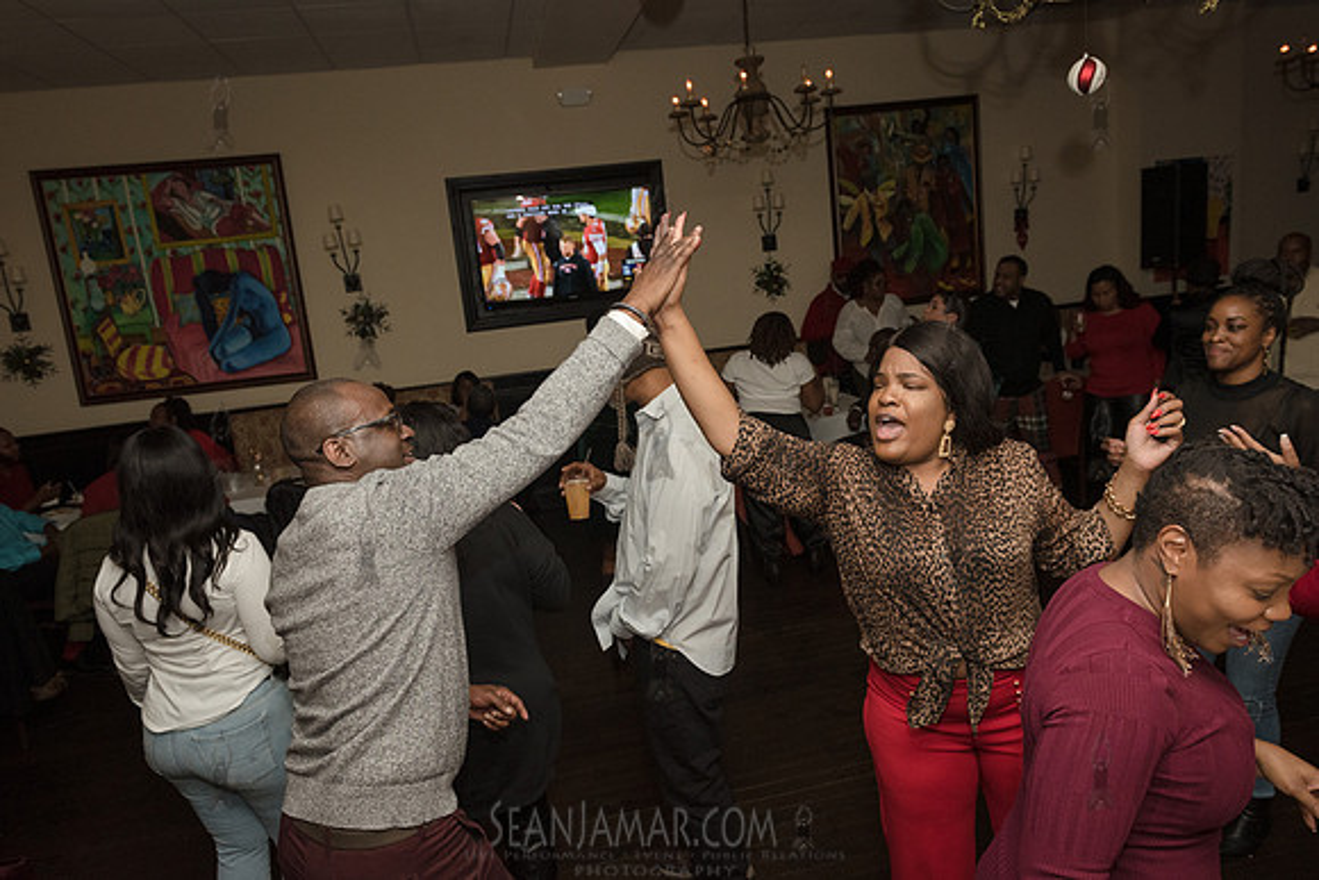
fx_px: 932
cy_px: 440
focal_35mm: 25
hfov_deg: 70.6
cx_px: 660
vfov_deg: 50.6
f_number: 4.5
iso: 2000
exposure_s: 1/250
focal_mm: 24
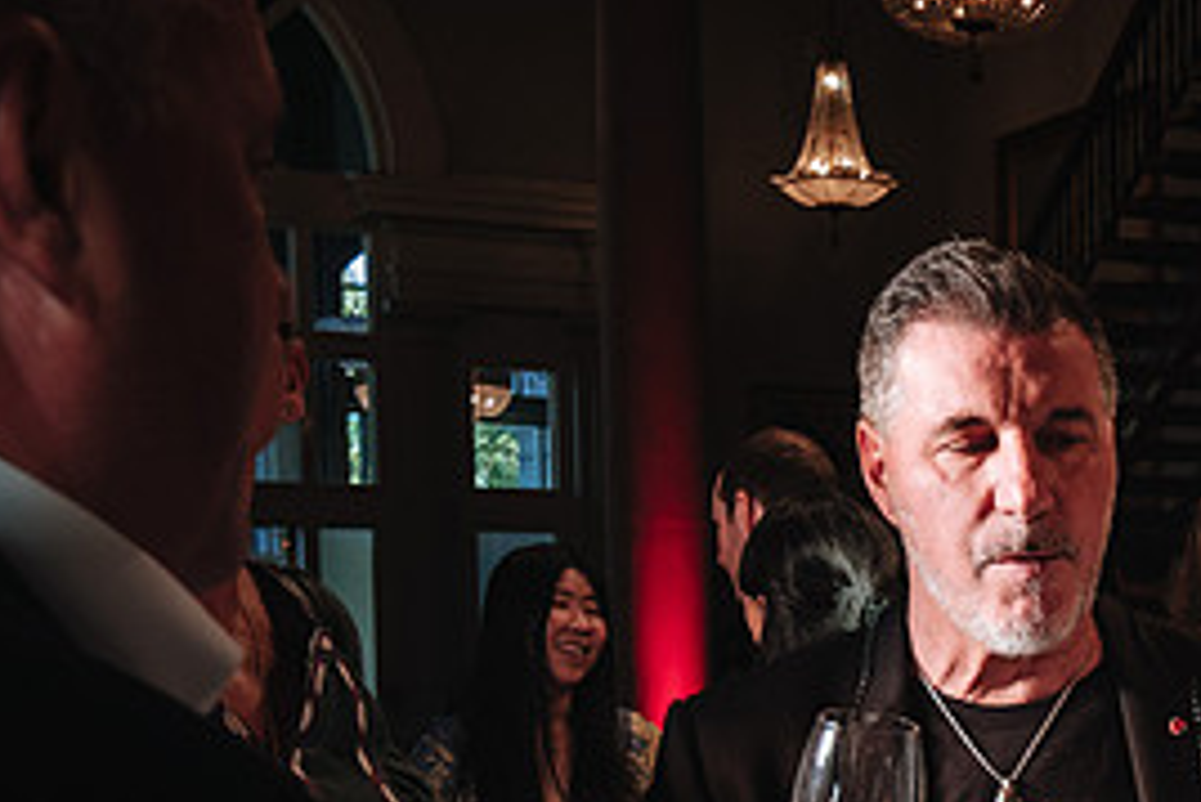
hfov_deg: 25.1
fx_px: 2537
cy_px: 897
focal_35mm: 76
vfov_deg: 17.3
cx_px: 1245
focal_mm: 20.9
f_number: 5
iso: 800
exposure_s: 1/100
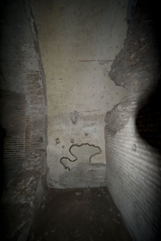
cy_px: 120
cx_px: 80
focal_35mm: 14
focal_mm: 14
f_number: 3.5
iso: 200
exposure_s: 1/60
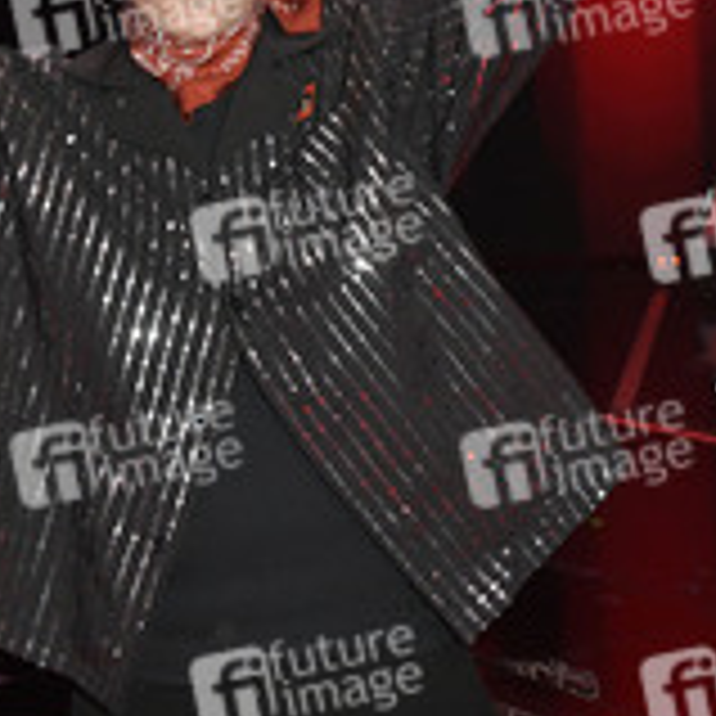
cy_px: 117
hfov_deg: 22.3
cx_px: 187
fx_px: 1802
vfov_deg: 22.1
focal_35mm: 77
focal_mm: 32
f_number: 7.1
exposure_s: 1/200
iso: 2500
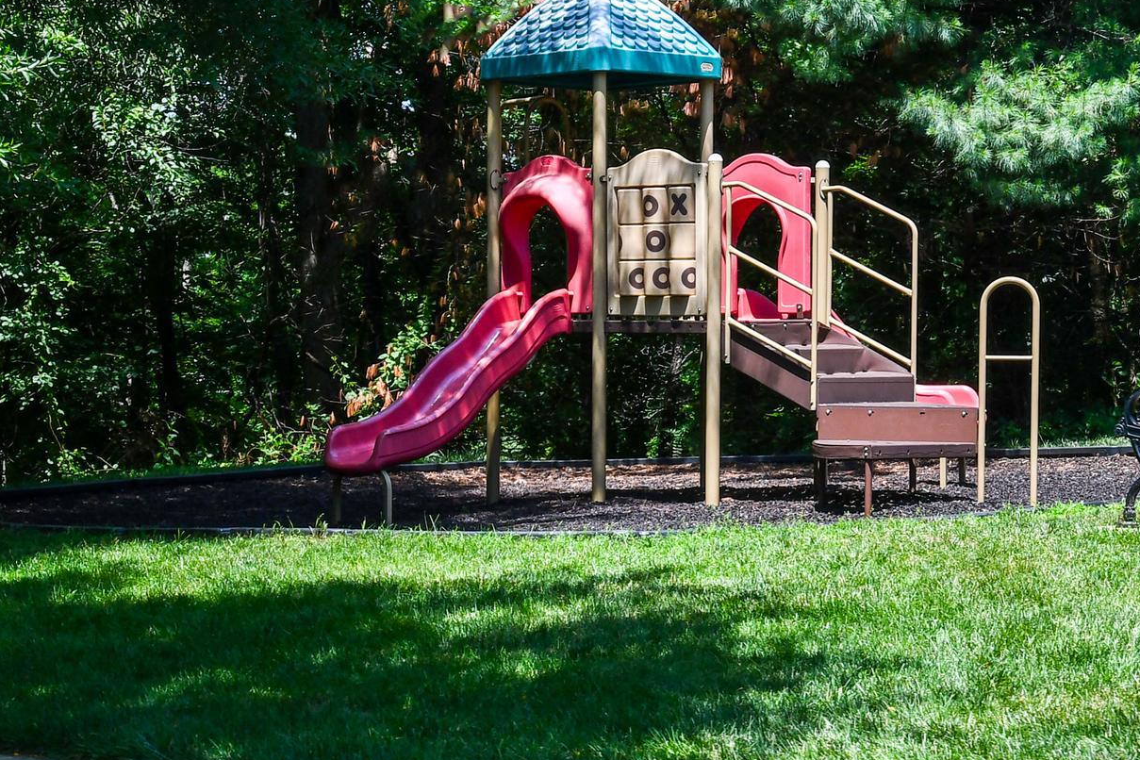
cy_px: 336
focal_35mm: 61
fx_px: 1932
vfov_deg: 22.2
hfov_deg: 32.8
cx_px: 662
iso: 125
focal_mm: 24
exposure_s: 1/250
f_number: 8
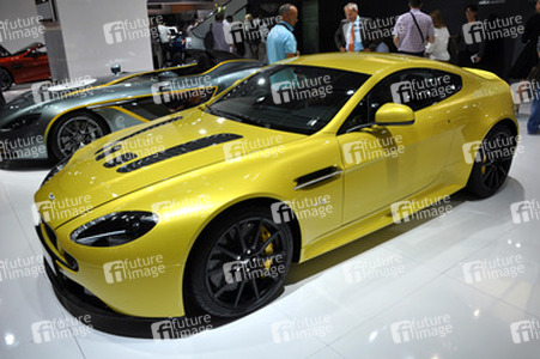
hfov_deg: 62.0
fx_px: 450
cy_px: 180
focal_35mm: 30
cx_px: 270
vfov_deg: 43.5
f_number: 5.6
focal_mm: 20
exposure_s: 1/125
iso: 400
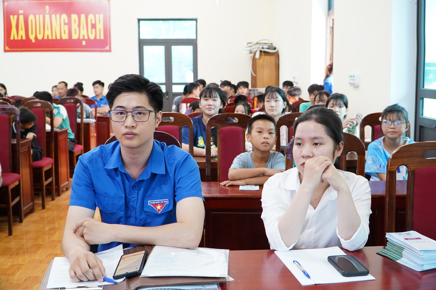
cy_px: 145
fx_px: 472
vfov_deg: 34.2
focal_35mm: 39
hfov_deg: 49.6
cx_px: 218
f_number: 4
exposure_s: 1/40
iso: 1000
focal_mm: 26
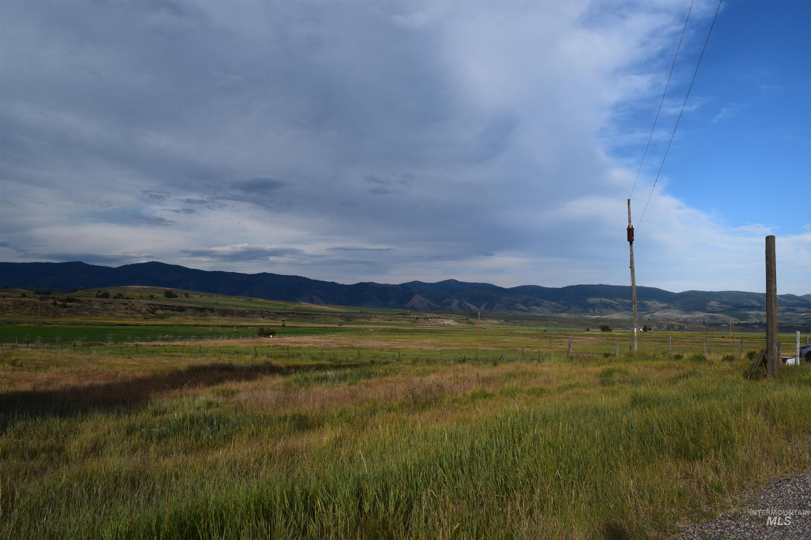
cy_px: 270
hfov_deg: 67.4
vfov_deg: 47.9
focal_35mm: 27
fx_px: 608
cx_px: 406
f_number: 11
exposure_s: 1/500
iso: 400
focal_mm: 18
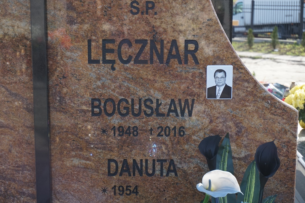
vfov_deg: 17.9
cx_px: 152
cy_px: 101
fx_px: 644
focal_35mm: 76
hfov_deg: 26.7
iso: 125
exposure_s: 1/160
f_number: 5.6
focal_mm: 50
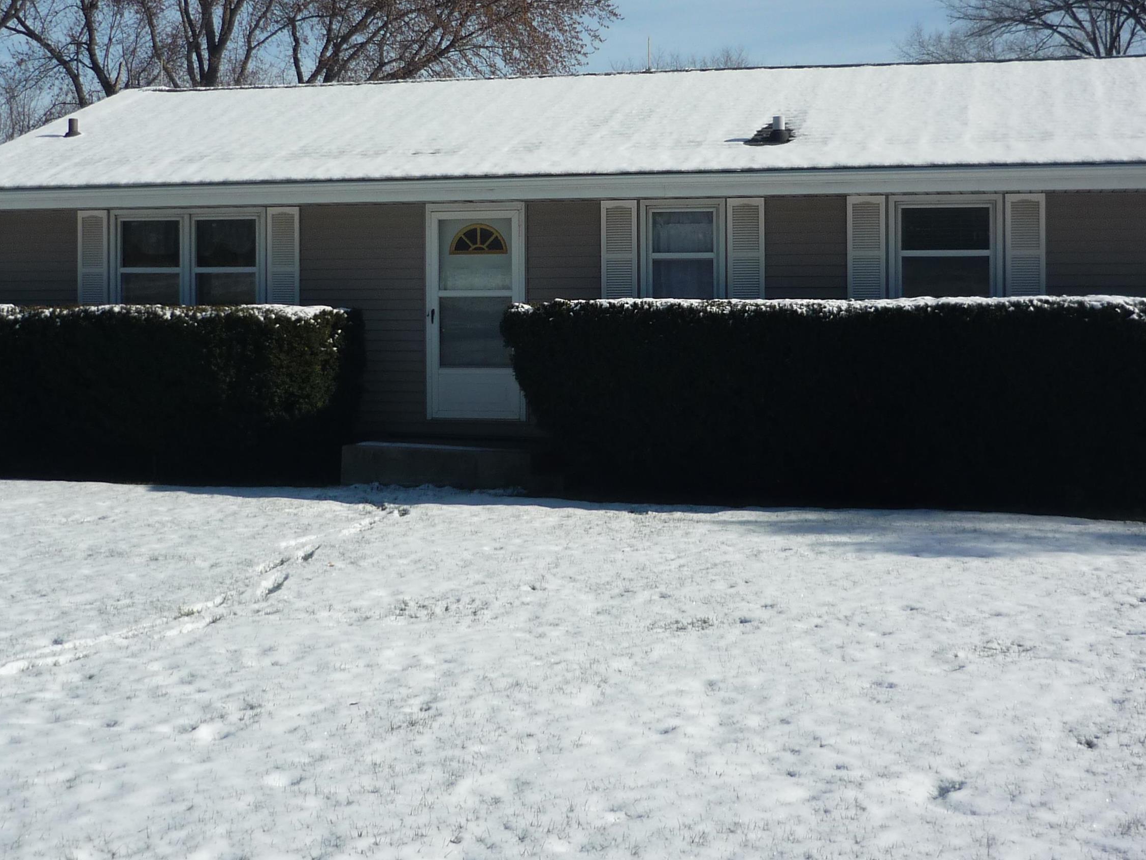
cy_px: 292
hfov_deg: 38.9
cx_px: 573
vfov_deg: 29.5
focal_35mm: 49
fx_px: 1622
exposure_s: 1/400
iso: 100
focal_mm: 6
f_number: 8
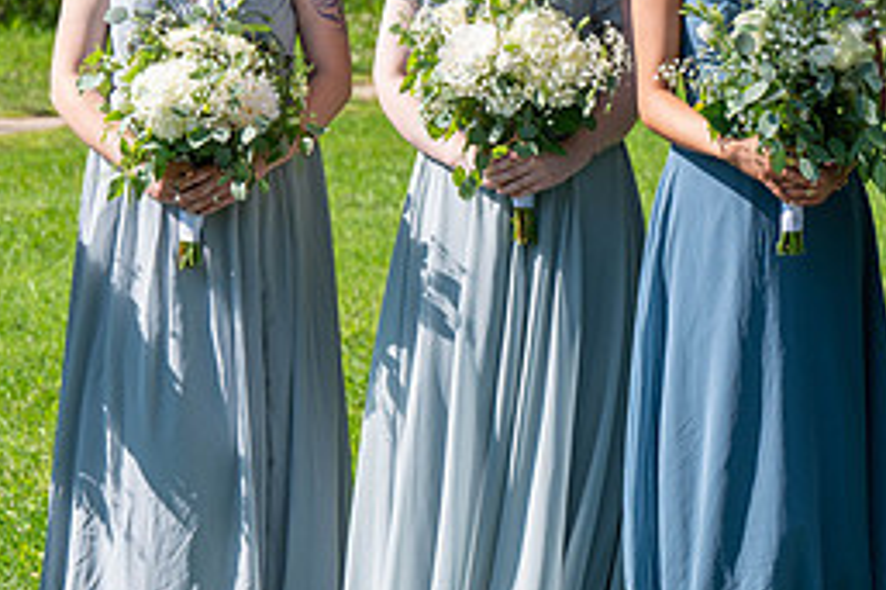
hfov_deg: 7.9
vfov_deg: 5.3
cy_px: 141
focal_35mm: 260
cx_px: 545
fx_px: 6395
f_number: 6.3
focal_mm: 115
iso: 100
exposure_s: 1/320
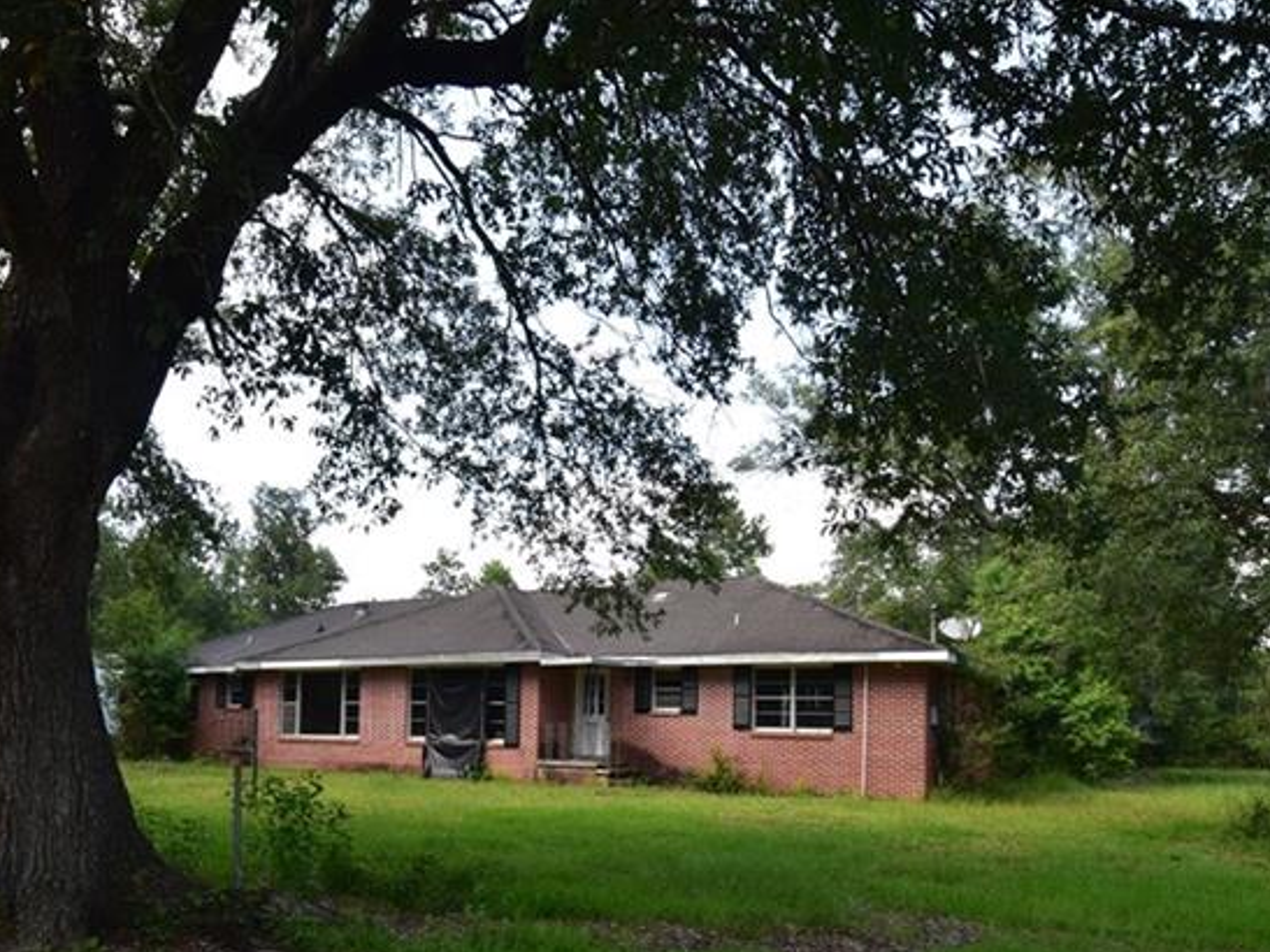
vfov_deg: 49.9
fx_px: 990
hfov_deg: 63.7
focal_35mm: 27
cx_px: 425
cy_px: 678
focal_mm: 10
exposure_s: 1/100
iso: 400
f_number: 9
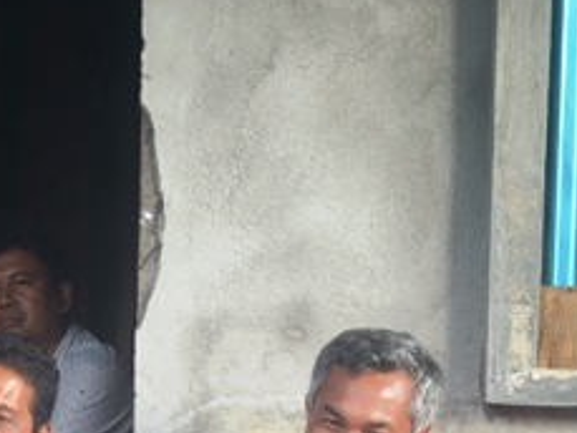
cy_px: 393
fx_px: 2096
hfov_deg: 15.7
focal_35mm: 126
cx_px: 209
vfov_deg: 11.7
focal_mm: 25
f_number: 5.6
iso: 400
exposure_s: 1/100
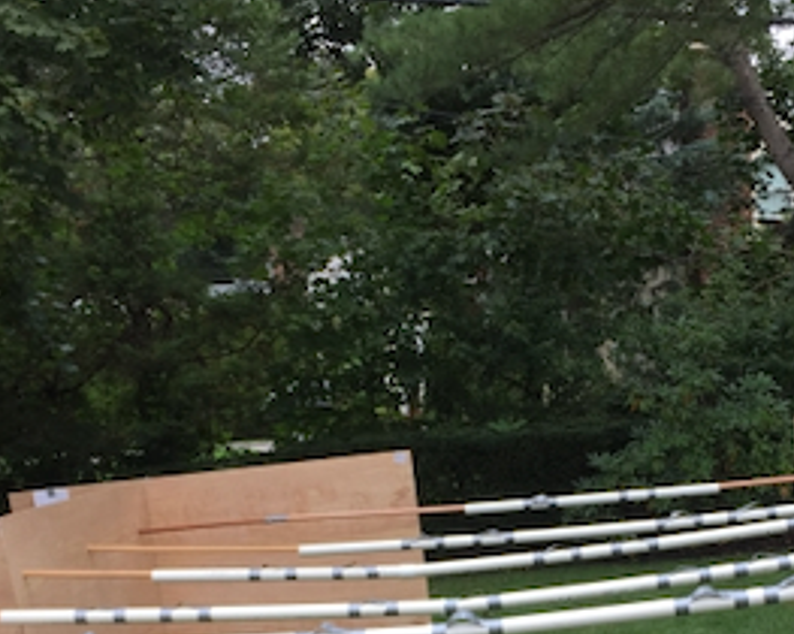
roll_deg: +3.2
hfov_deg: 27.2
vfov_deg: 21.2
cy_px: 661
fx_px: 1620
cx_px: 574
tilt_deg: -10.2
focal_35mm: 69
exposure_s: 1/149
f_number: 2.2
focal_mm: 4.15
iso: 32
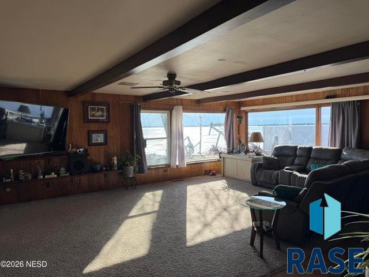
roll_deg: +0.4
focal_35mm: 24
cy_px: 138
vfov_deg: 56.8
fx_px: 256
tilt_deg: -2.0
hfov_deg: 71.6
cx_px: 184
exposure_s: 1/664
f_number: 1.78
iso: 80
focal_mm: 6.76
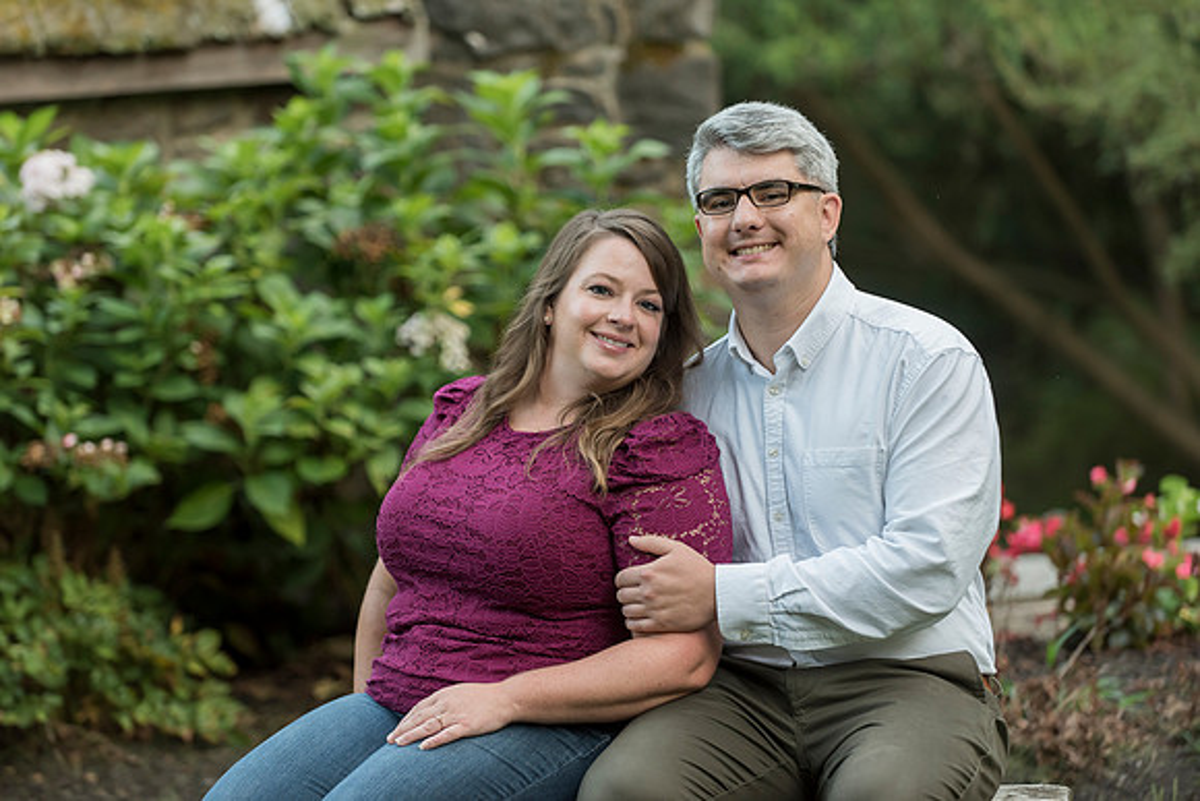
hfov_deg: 14.7
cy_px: 400
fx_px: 4668
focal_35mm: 140
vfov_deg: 9.8
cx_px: 600
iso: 800
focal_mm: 140
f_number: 3.2
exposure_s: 1/400
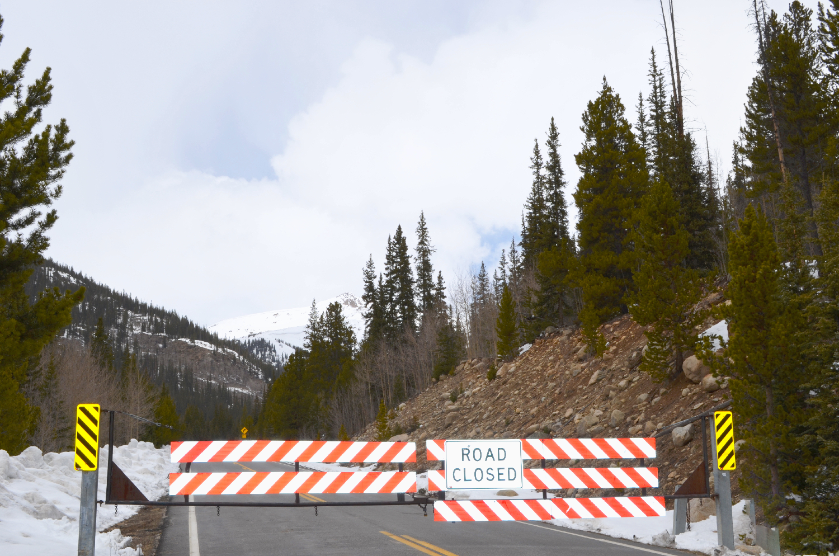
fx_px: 1012
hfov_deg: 45.0
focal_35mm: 44
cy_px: 278
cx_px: 420
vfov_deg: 30.7
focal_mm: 29
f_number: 13
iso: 100
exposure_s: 1/200
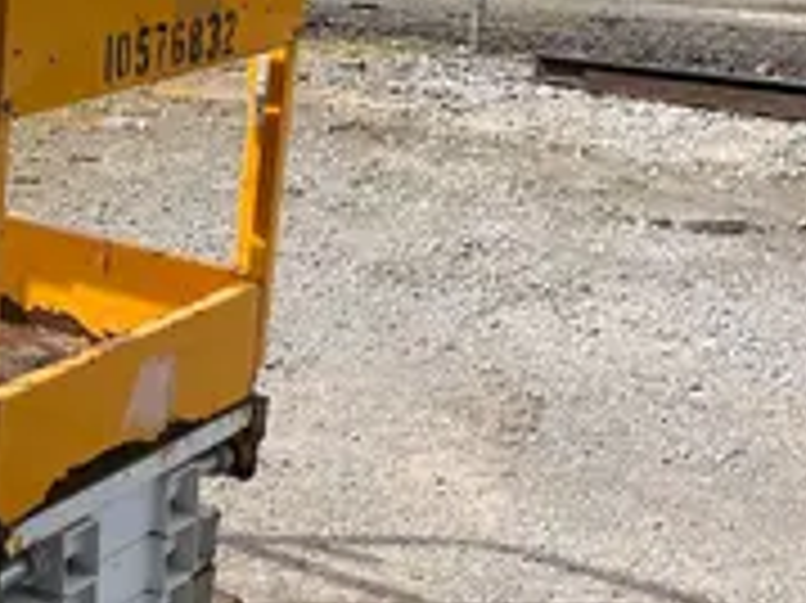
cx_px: -135
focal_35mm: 80
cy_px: 277
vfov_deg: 18.4
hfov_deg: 22.7
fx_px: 1861
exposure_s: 1/2222
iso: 50
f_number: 1.6
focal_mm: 5.1
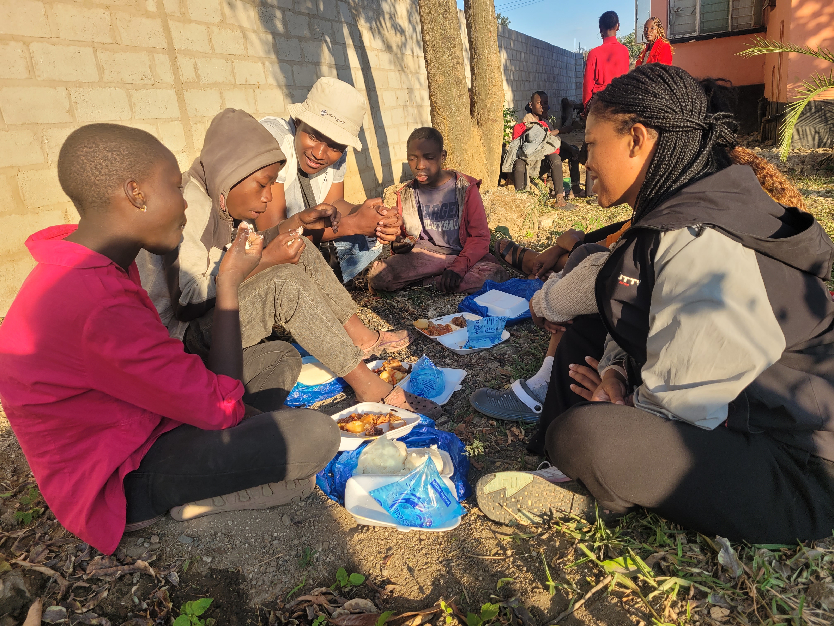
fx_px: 626
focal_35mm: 26
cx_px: 417
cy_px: 313
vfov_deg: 53.1
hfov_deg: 67.3
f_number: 1.8
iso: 40
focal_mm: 5.4
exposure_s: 1/659
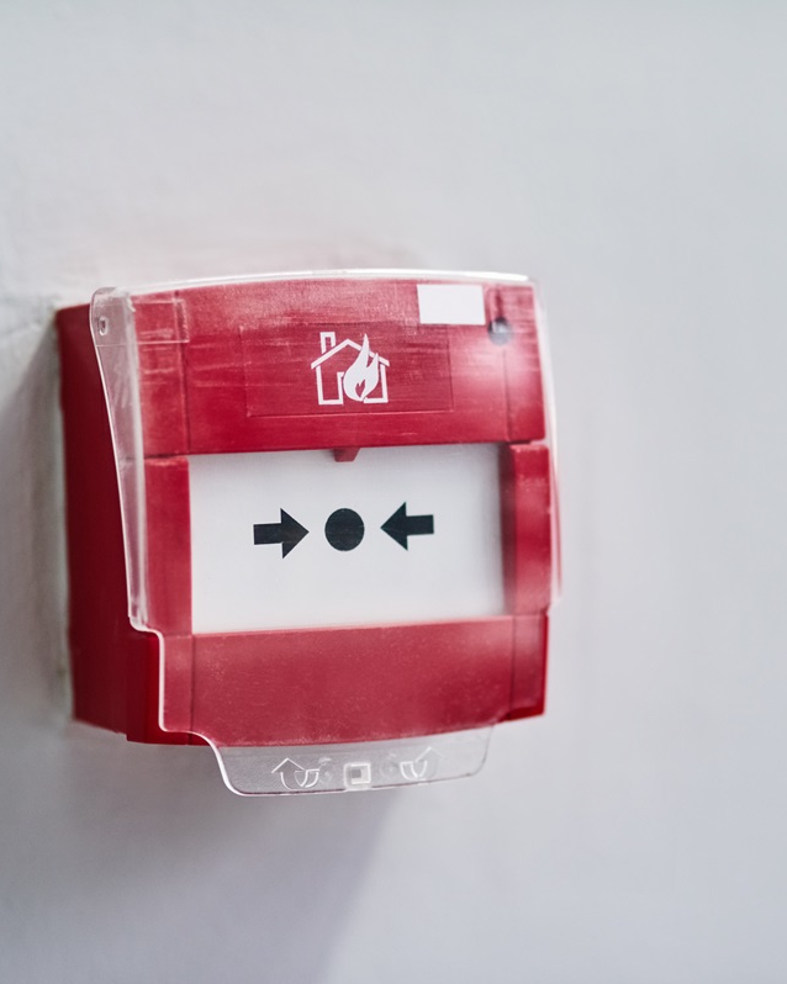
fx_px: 3495
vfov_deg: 16.0
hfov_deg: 12.8
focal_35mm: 120
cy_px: 492
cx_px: 521
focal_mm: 85
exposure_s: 1/320
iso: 200
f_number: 1.8
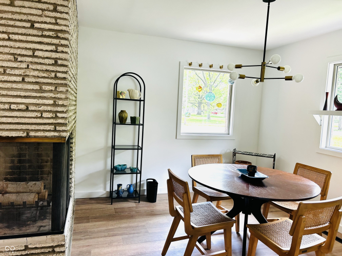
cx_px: 171
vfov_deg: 53.0
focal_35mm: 26
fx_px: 257
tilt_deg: -4.0
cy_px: 128
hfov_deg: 67.3
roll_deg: -3.4
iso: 125
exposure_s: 1/120
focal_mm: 5.7
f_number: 1.5
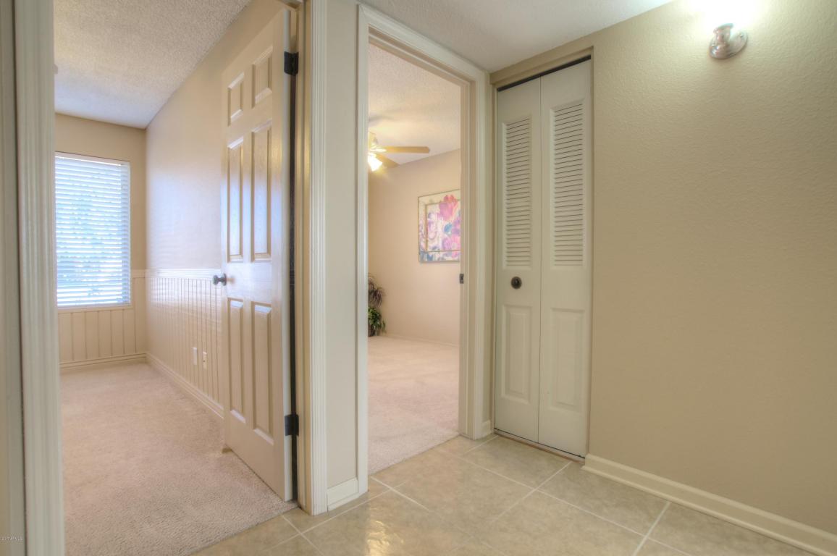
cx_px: 418
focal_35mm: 16
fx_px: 383
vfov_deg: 71.9
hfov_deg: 95.0
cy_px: 278
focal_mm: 11
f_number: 6.3
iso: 400
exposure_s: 1/20
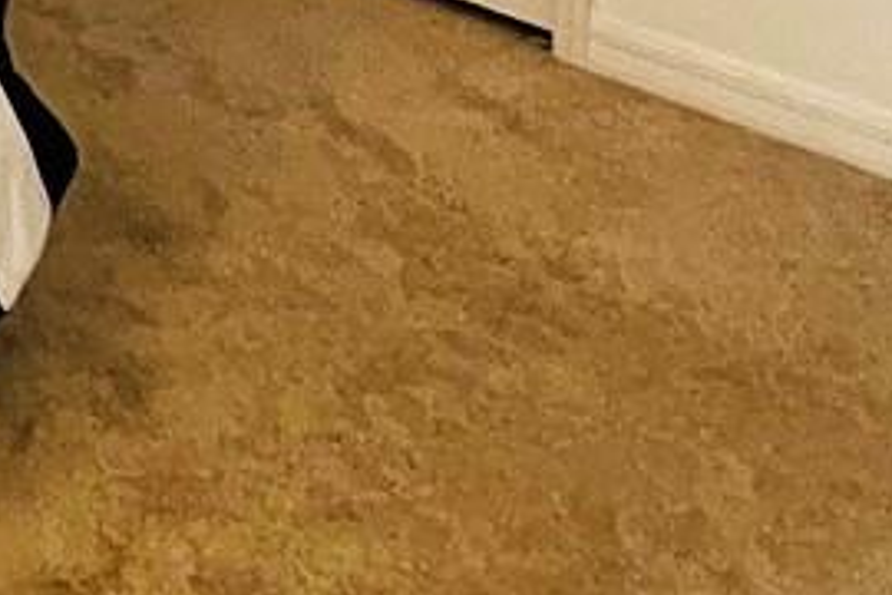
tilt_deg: +2.6
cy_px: -1064
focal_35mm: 80
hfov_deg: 23.7
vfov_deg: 11.7
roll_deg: -2.7
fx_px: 1982
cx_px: -93
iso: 500
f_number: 1.8
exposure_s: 1/60
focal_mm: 1.57
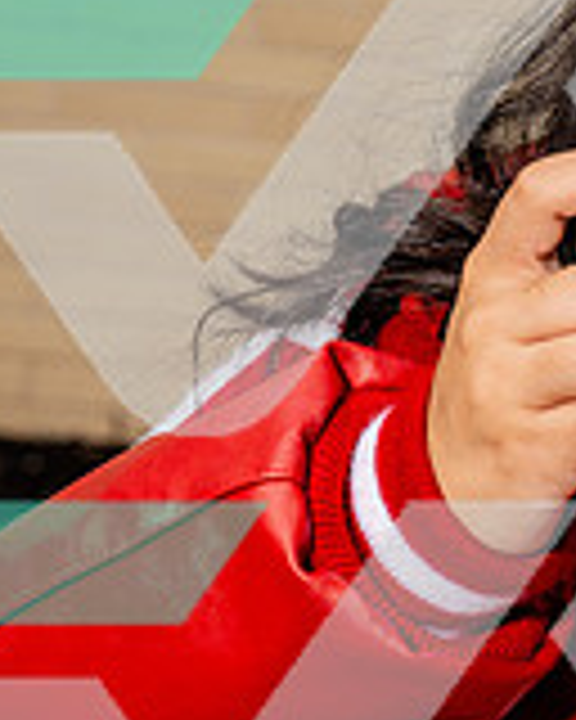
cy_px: 177
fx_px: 3836
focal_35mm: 180
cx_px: 967
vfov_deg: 10.7
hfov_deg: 8.3
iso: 100
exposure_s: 1/640
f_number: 5.6
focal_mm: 47
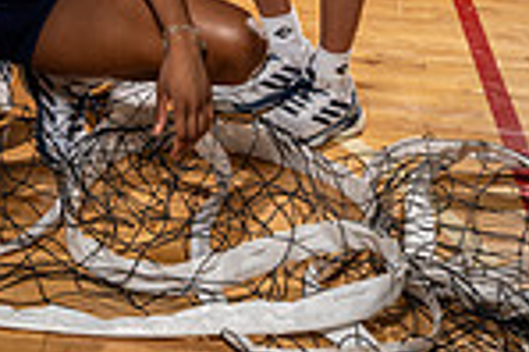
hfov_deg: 20.0
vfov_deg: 12.0
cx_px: 57
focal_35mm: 100
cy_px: -373
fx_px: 1468
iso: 320
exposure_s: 1/250
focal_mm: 33
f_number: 7.1
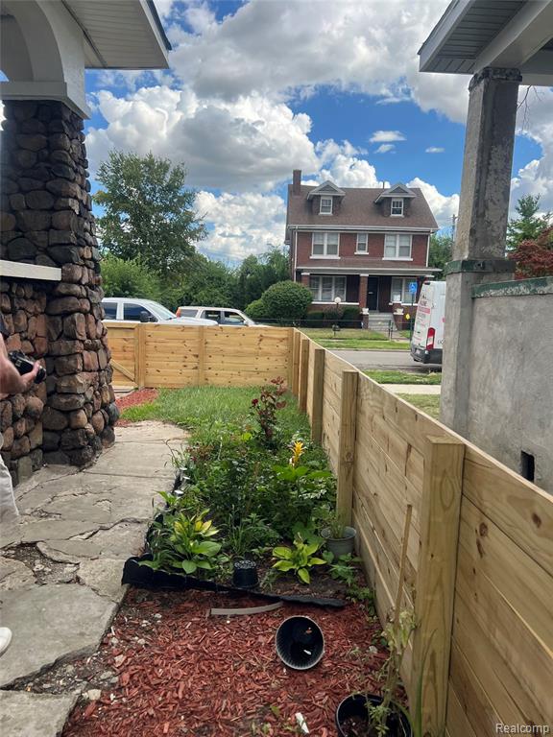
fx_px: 554
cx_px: 276
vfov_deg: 67.3
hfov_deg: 53.1
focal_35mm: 26
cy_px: 368
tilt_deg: -2.6
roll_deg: -0.5
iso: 50
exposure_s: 1/1553
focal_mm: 5.7
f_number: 1.5
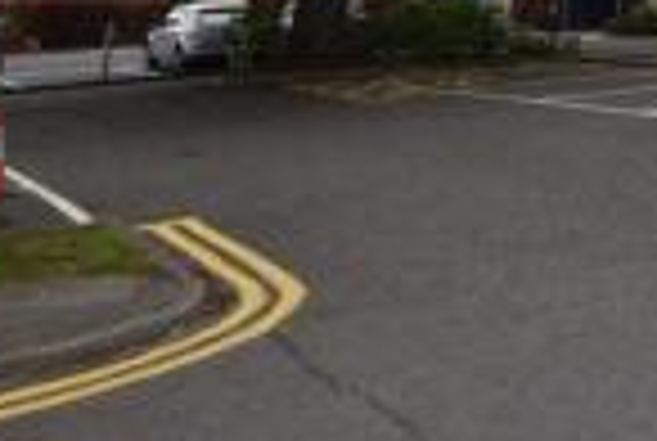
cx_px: 788
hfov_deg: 31.2
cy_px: -209
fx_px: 981
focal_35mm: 54
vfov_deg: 21.5
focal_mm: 11
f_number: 8
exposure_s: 1/250
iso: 400
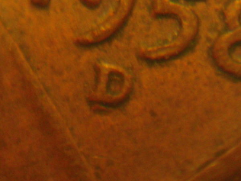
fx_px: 780
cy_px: 90
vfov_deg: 13.2
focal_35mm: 112
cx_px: 120
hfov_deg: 17.6
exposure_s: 1/25
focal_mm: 20
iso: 500
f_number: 5.8
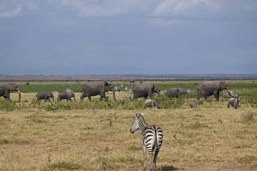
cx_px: 128
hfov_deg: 10.5
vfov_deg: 7.0
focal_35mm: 195
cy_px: 86
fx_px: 1392
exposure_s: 1/500
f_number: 8
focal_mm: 130
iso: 100
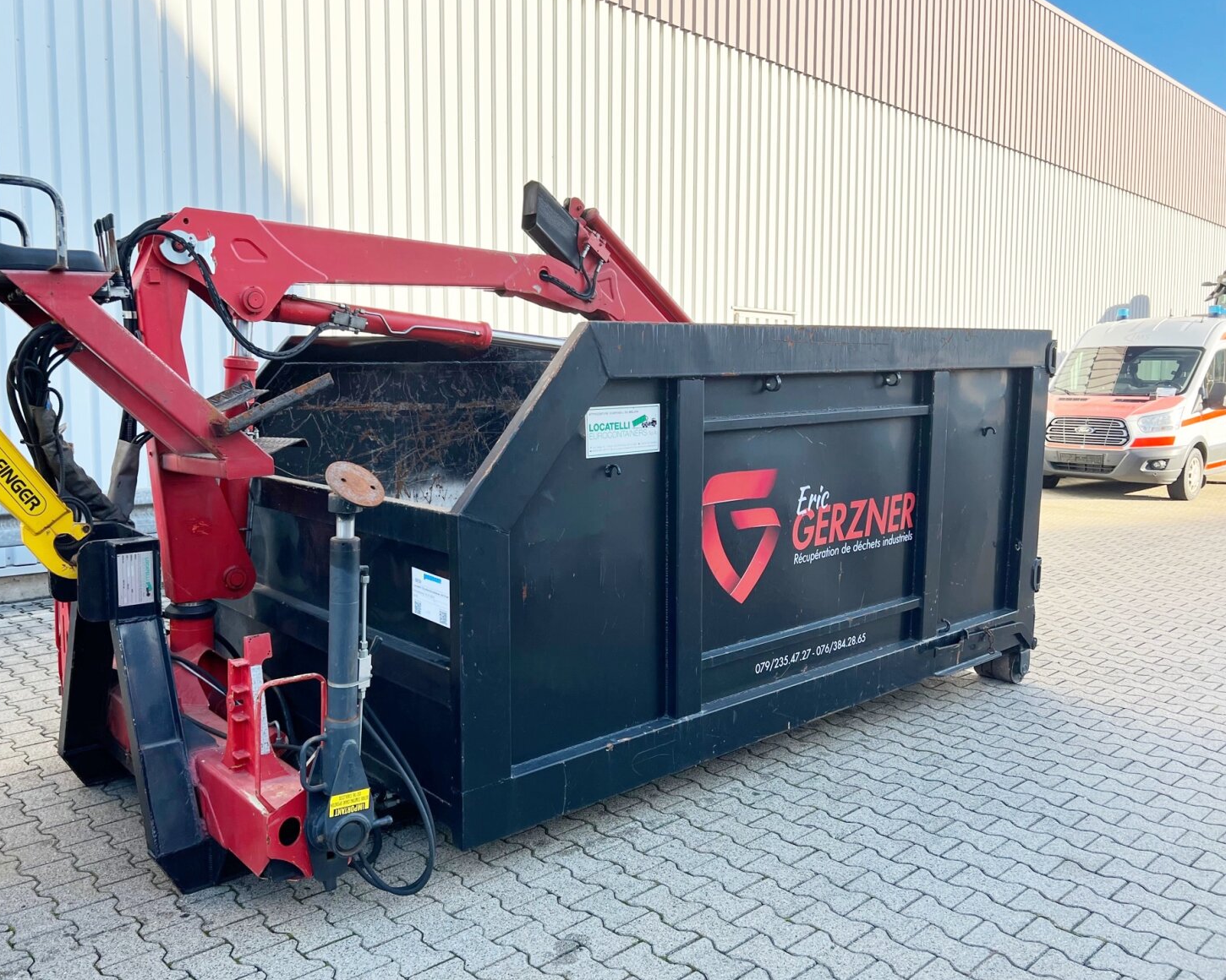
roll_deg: +0.4
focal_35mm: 28
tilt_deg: -4.5
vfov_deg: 51.5
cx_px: 550
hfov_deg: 62.1
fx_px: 1016
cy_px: 487
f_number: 1.5
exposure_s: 1/974
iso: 50
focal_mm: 5.7
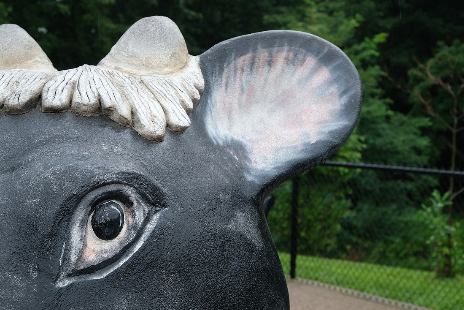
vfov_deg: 20.3
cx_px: 232
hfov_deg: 30.1
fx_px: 864
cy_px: 155
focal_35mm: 67
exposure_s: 1/120
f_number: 9
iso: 800
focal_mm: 44.4
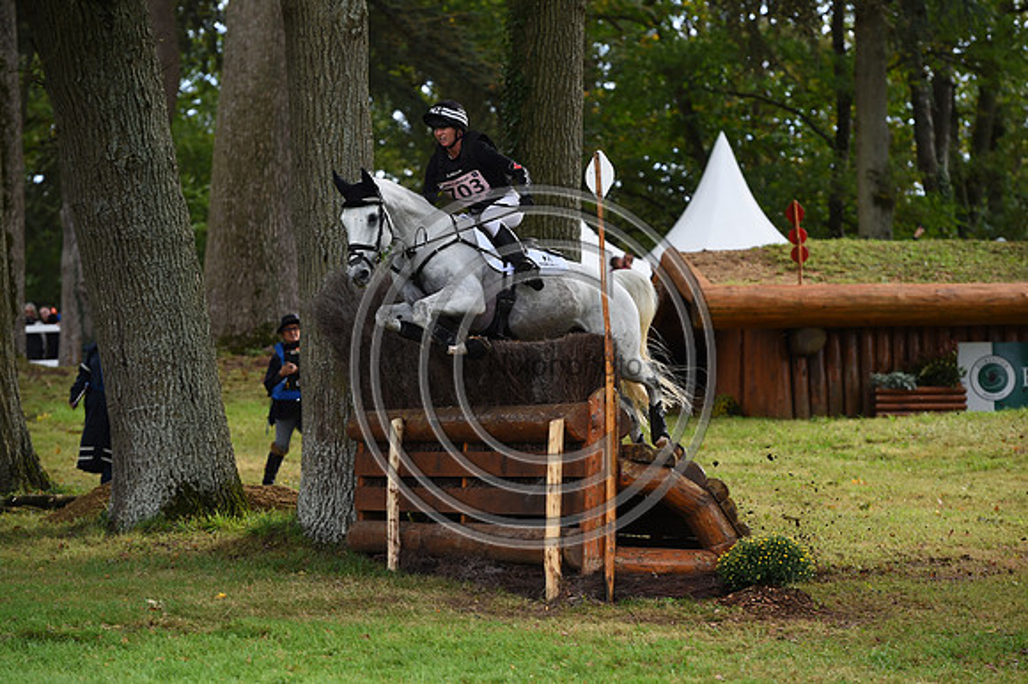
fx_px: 4566
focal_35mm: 160
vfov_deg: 8.6
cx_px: 514
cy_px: 342
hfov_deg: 12.8
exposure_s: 1/1250
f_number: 4.5
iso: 640
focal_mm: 160
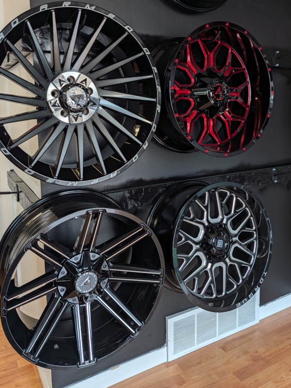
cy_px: 151
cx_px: 158
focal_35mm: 30
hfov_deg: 46.8
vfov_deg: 59.4
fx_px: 336
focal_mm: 4.53
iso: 35
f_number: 1.7
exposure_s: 1/30.8
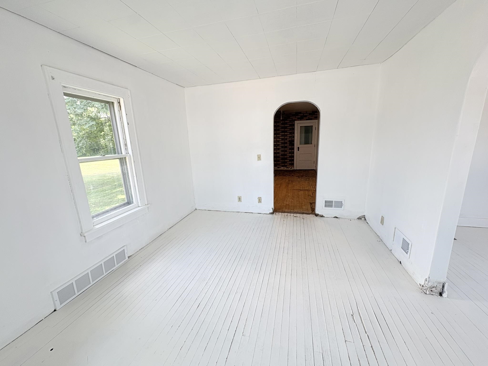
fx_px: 197
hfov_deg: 102.1
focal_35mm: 14
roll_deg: +2.2
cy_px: 183
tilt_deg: -13.1
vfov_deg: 85.7
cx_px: 244
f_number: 2.2
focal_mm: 2.22
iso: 40
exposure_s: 1/99
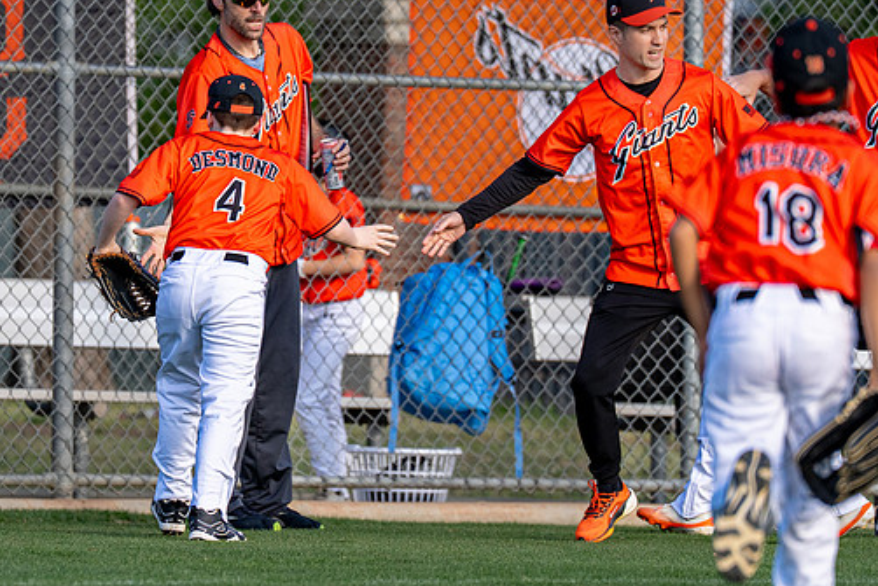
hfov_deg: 4.0
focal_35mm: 512
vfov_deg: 2.7
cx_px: 361
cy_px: 212
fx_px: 12490
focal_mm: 200
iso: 160
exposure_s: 1/1600
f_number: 2.8
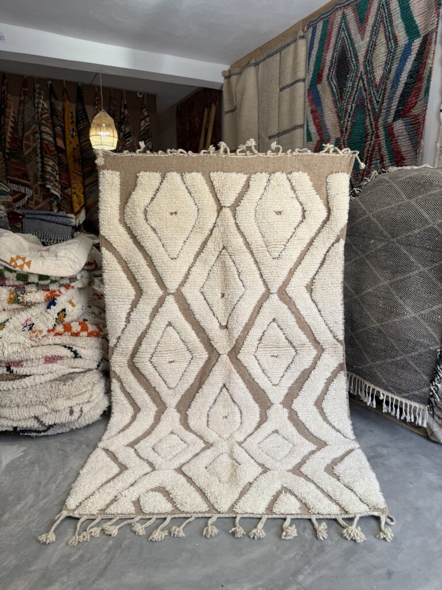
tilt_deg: -9.5
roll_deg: +0.3
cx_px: 221
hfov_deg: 56.8
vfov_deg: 71.6
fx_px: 409
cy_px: 295
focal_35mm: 24
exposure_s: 1/344
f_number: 1.78
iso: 80
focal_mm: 6.76
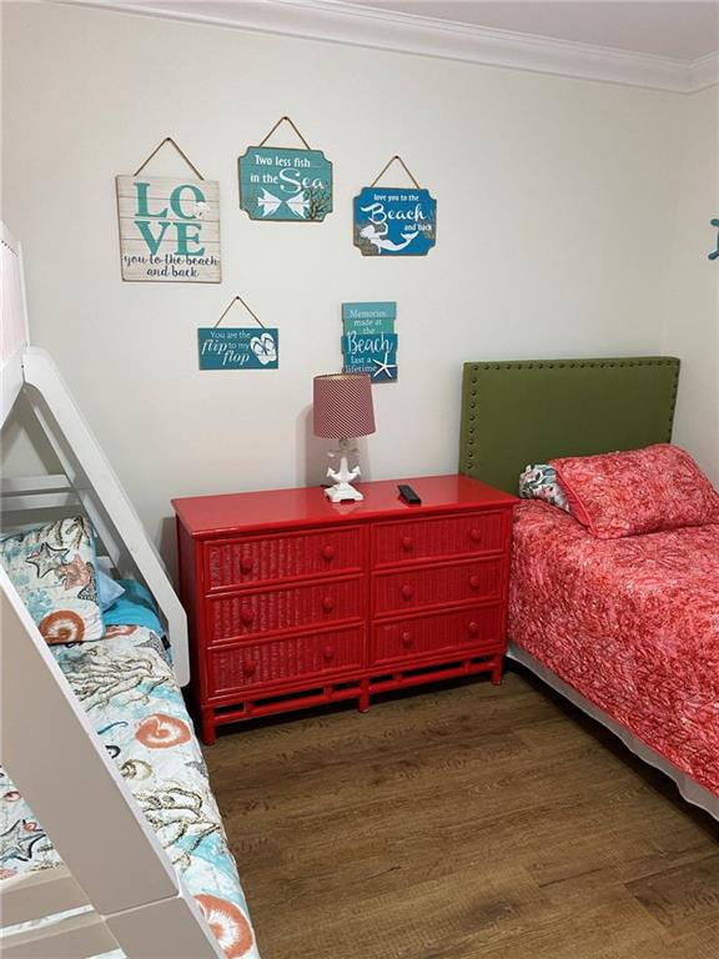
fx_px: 720
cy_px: 480
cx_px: 360
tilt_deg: -10.7
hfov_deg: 53.1
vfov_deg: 67.3
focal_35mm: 26
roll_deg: +0.5
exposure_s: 1/60
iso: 160
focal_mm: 4.25
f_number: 1.8
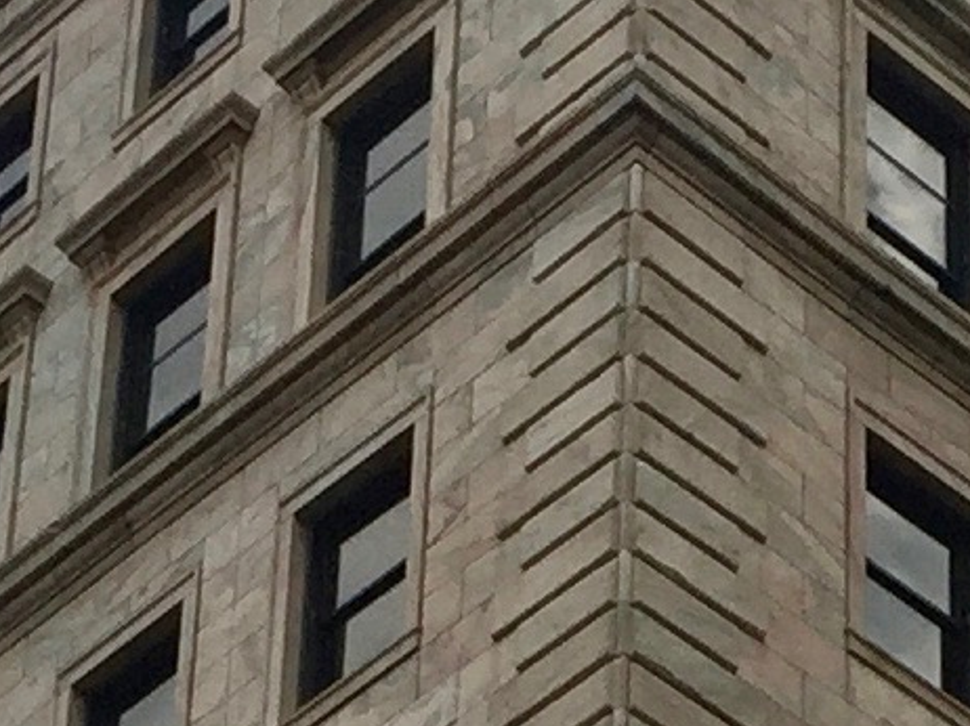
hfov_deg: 9.6
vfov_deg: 6.9
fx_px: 5741
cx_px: 1056
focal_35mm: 205
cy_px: 1593
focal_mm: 4.15
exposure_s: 1/2639
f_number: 2.2
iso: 32
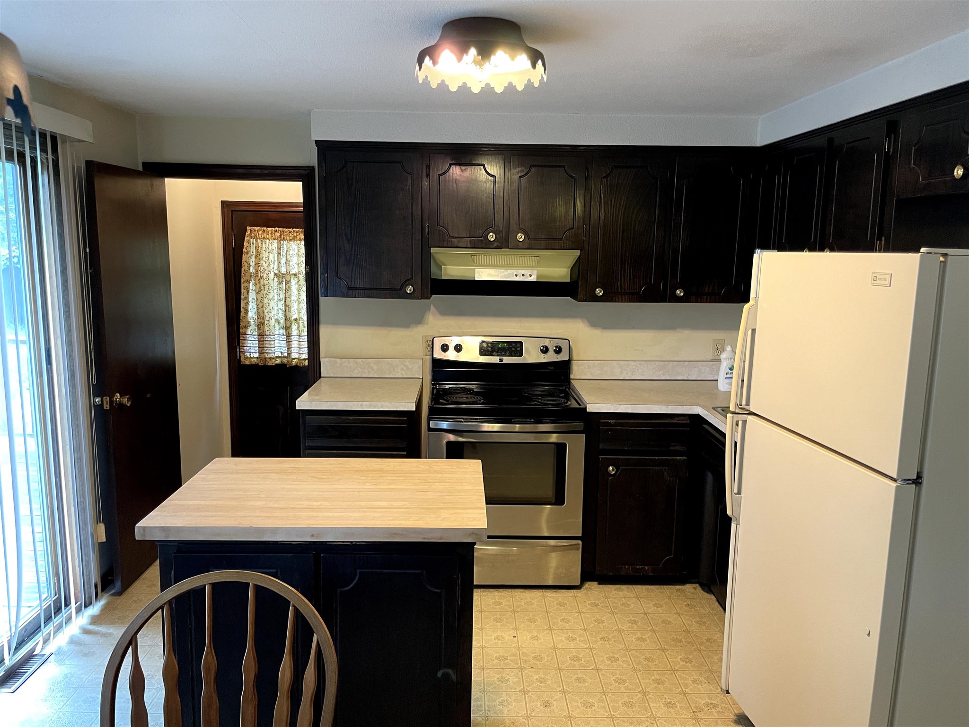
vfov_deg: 53.1
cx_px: 484
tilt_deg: -8.3
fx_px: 728
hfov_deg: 67.3
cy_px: 364
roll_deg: -1.2
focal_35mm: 26
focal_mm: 4.2
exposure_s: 1/60
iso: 250
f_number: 1.6
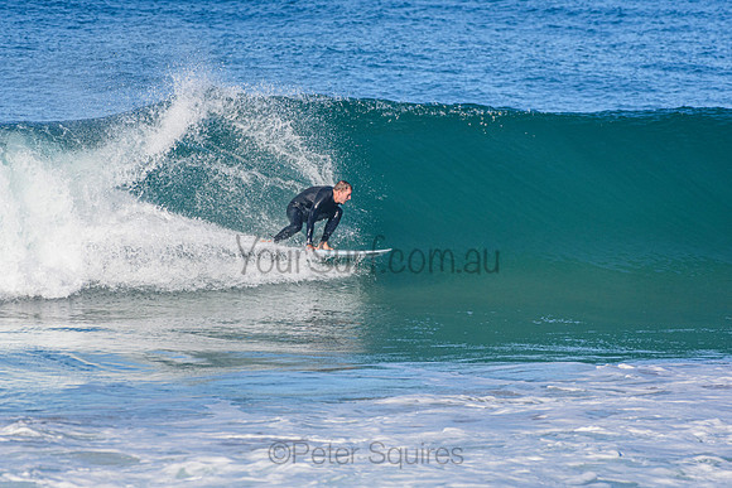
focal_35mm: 750
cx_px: 366
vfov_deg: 1.8
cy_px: 244
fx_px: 15253
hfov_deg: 2.7
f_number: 5.6
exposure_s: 1/2000
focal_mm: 500
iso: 400
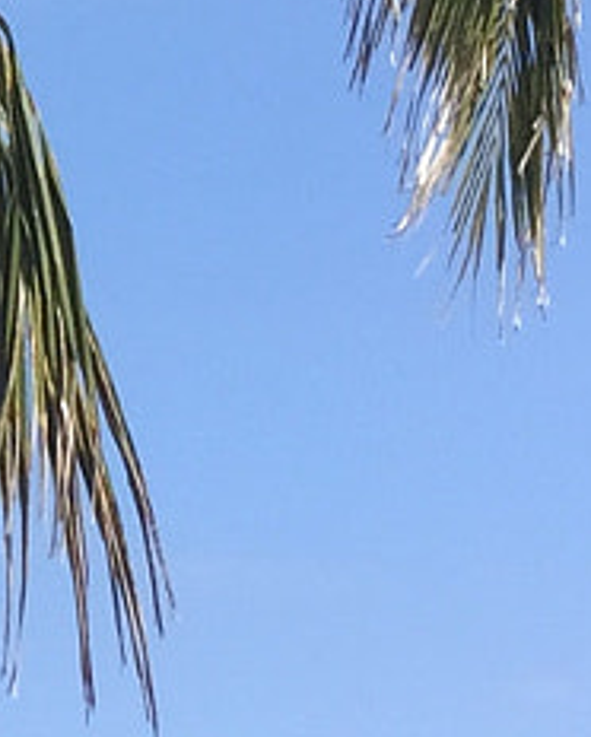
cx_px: -737
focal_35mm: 195
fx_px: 4258
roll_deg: -2.6
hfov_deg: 7.5
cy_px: -839
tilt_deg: +31.1
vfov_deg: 9.2
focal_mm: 4.15
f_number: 2.2
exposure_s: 1/1276
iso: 32
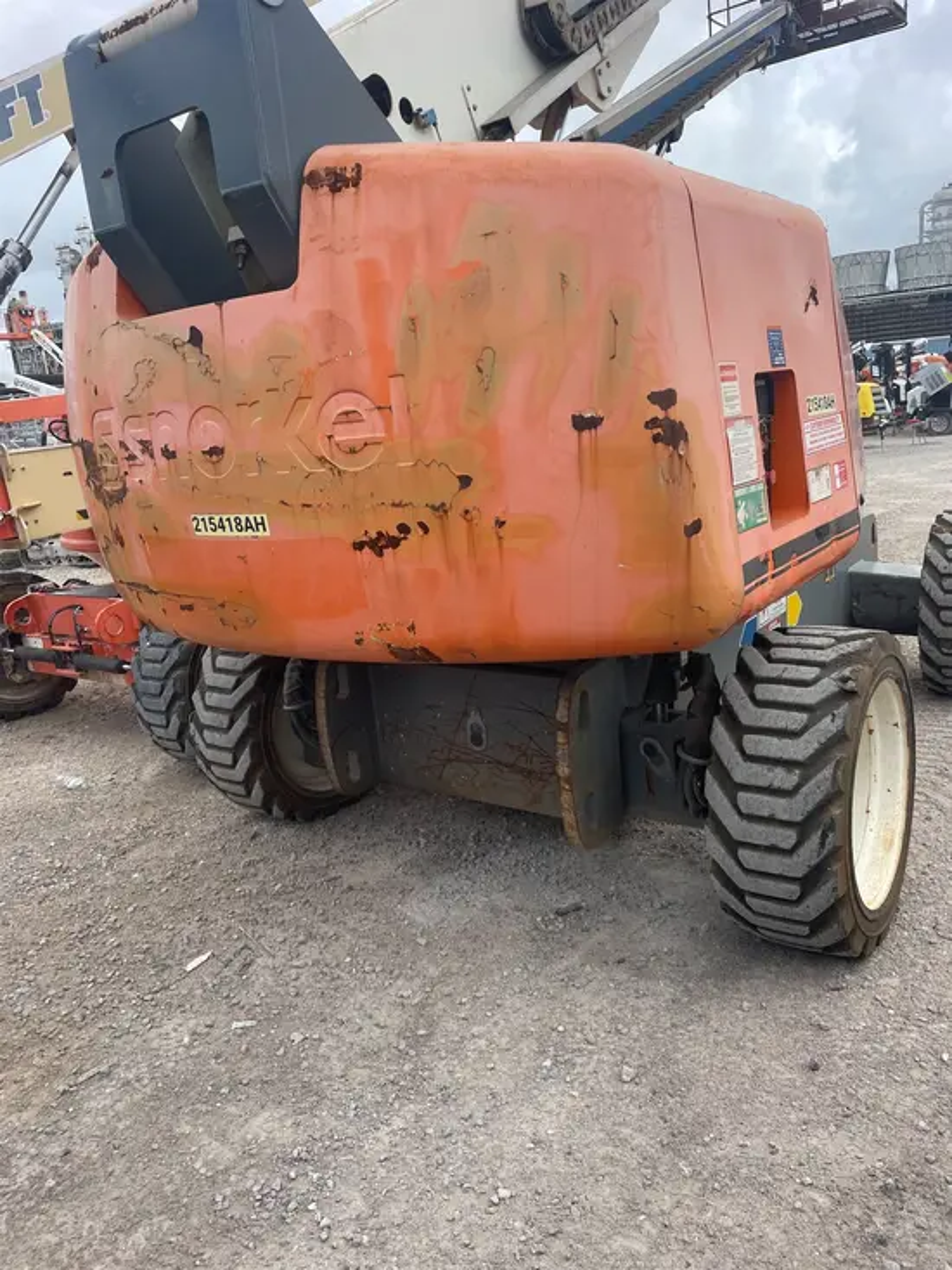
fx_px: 953
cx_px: 476
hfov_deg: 53.1
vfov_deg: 67.3
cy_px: 635
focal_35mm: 26
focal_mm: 4.2
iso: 32
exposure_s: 1/1319
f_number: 1.6
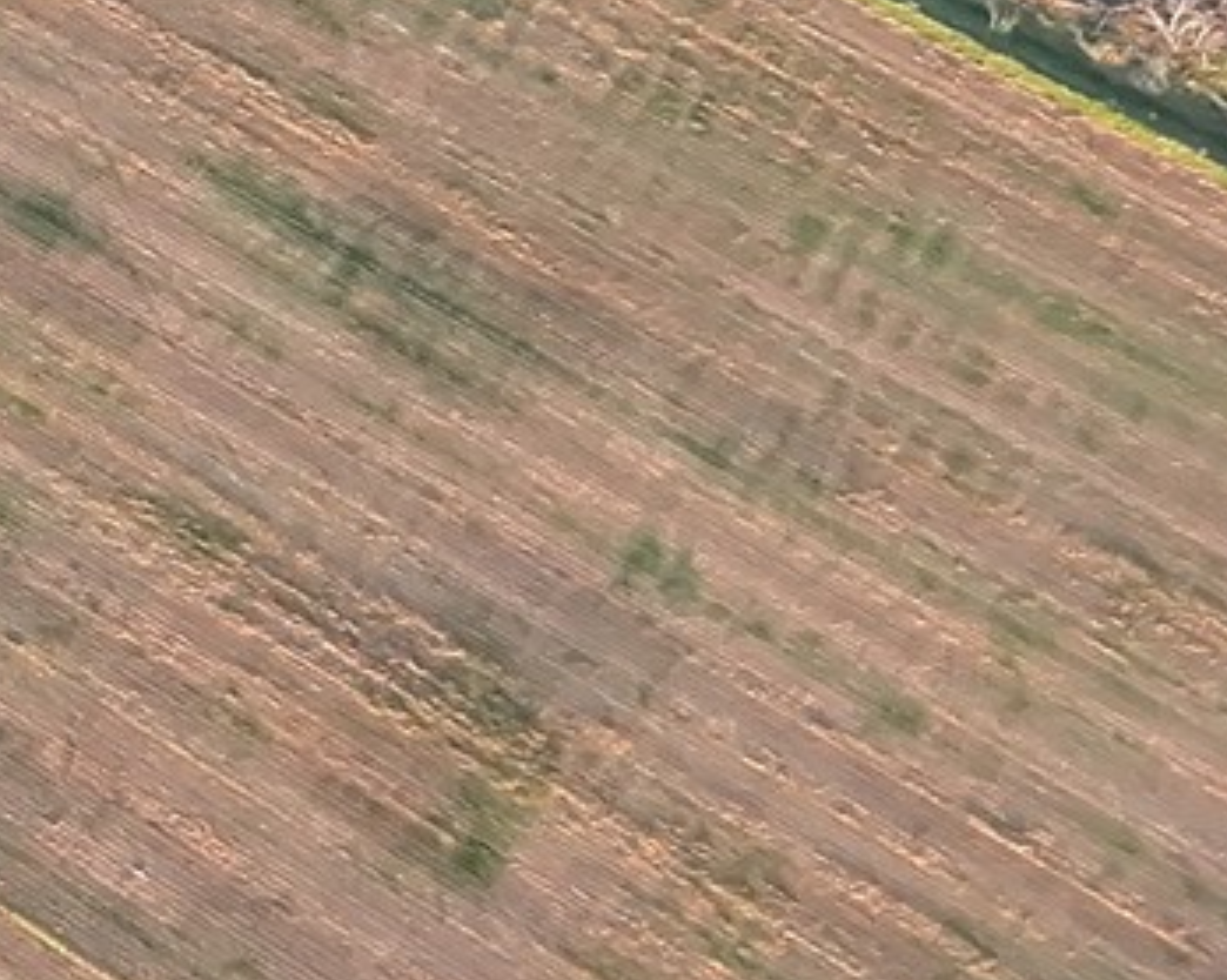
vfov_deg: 9.9
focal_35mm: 138
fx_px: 5009
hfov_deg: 10.4
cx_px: -2359
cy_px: -1290
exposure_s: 1/500
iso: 120
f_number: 1.7
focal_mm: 6.72
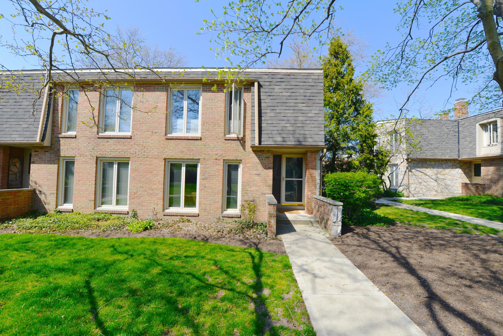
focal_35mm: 14
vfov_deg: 81.2
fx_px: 196
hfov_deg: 104.2
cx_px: 252
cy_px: 168
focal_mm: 14
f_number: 8
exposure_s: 1/250
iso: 125
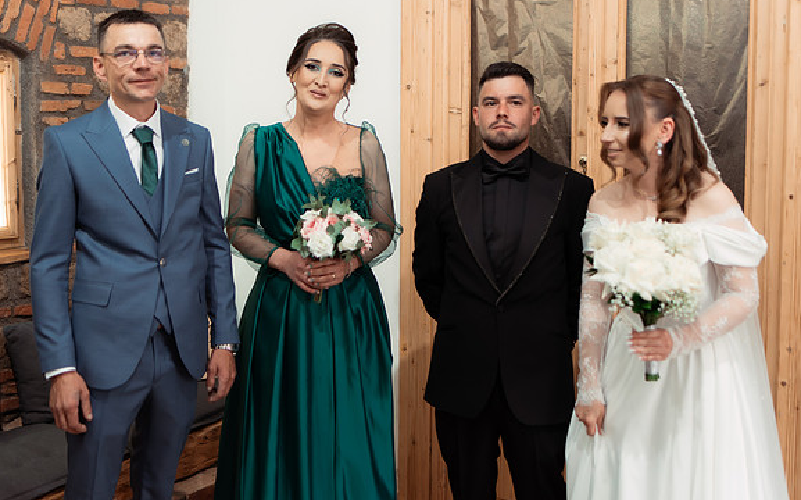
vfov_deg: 29.7
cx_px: 393
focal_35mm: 43
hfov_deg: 46.2
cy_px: 198
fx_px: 938
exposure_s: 1/320
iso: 1600
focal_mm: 35
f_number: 2
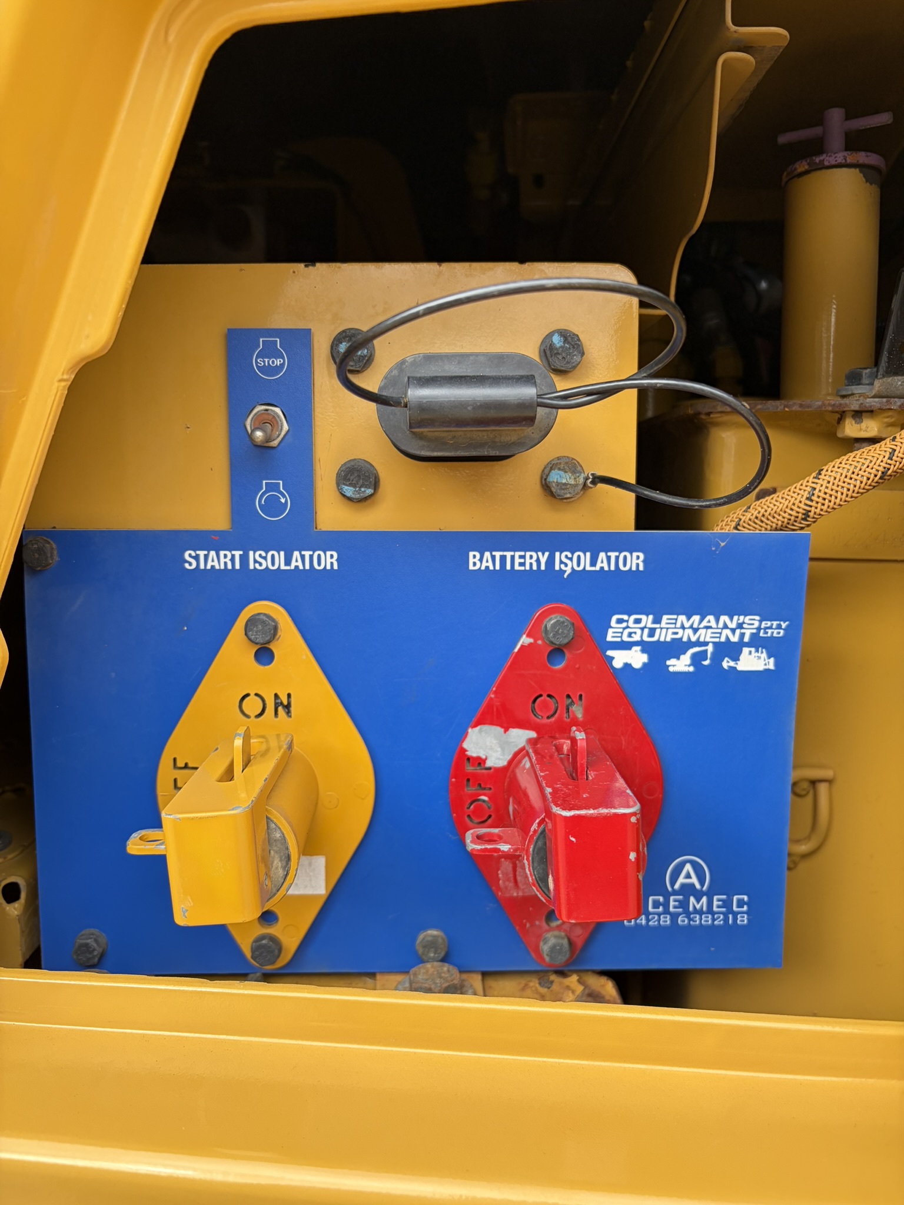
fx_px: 905
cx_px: 452
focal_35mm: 26
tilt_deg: -7.0
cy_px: 602
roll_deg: -3.2
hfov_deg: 53.1
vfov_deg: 67.3
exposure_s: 1/348
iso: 64
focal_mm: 5.96
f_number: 1.6
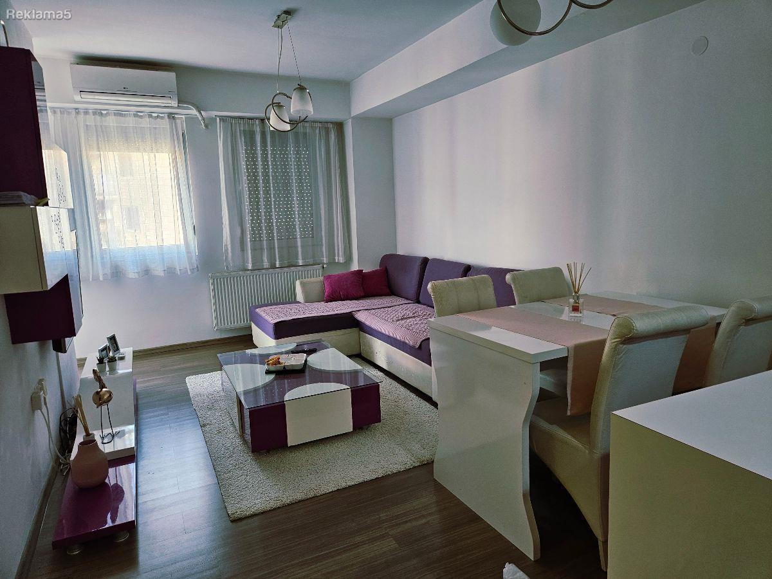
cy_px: 290
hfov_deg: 73.9
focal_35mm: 23
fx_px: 513
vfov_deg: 58.9
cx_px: 386
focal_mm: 5.4
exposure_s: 1/101
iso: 160
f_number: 1.8
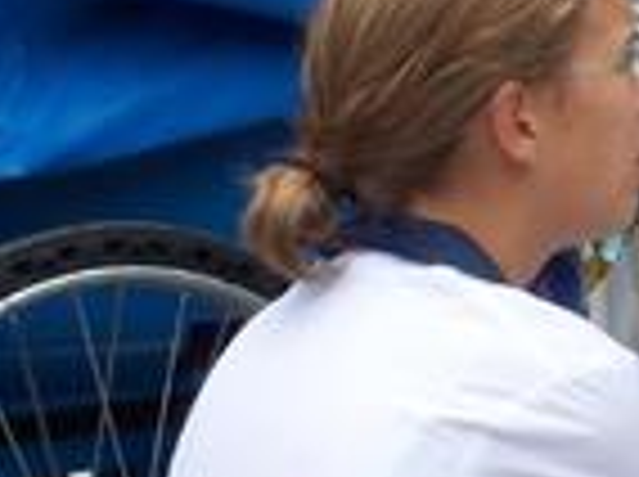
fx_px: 6561
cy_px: 146
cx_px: 346
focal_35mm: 356
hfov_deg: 5.6
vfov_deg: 4.2
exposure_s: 1/160
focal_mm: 15.3
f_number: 4.8
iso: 64
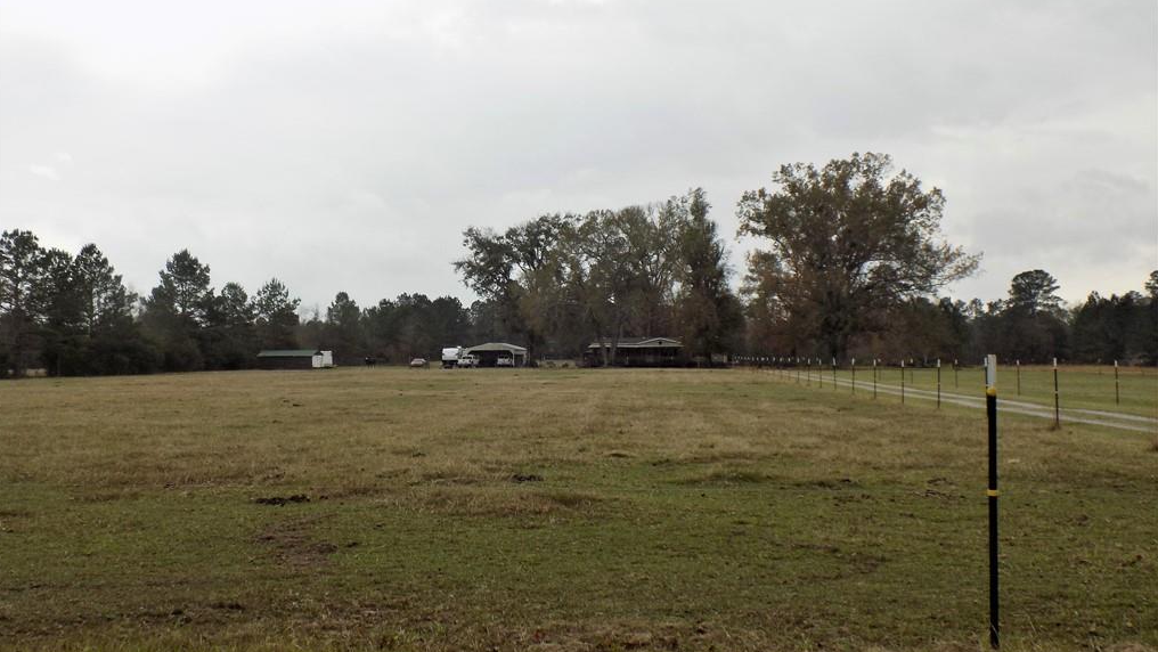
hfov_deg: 45.5
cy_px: 353
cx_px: 576
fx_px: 1382
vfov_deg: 26.5
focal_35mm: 45
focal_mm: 7.3
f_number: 3.6
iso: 80
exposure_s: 1/500
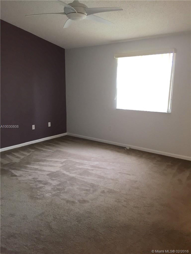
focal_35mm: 29
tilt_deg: -11.5
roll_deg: -0.4
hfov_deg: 48.2
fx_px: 213
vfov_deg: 61.7
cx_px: 96
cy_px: 127
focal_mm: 4.15
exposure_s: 1/30
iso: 100
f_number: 2.2
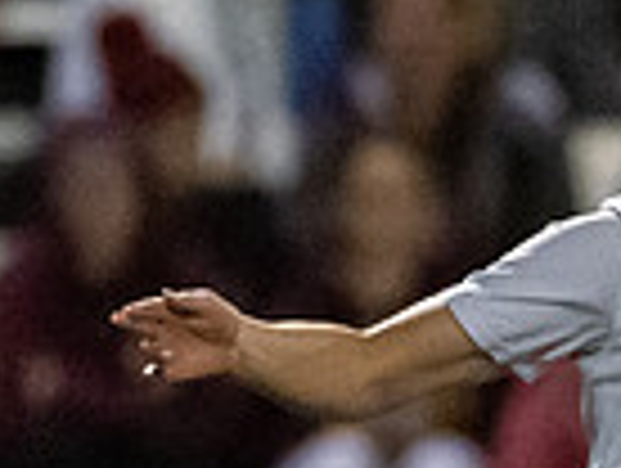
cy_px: 1059
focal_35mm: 2716
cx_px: 903
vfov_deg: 0.5
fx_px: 48809
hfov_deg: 0.7
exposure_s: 1/1000
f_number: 2.8
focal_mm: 300
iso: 16000
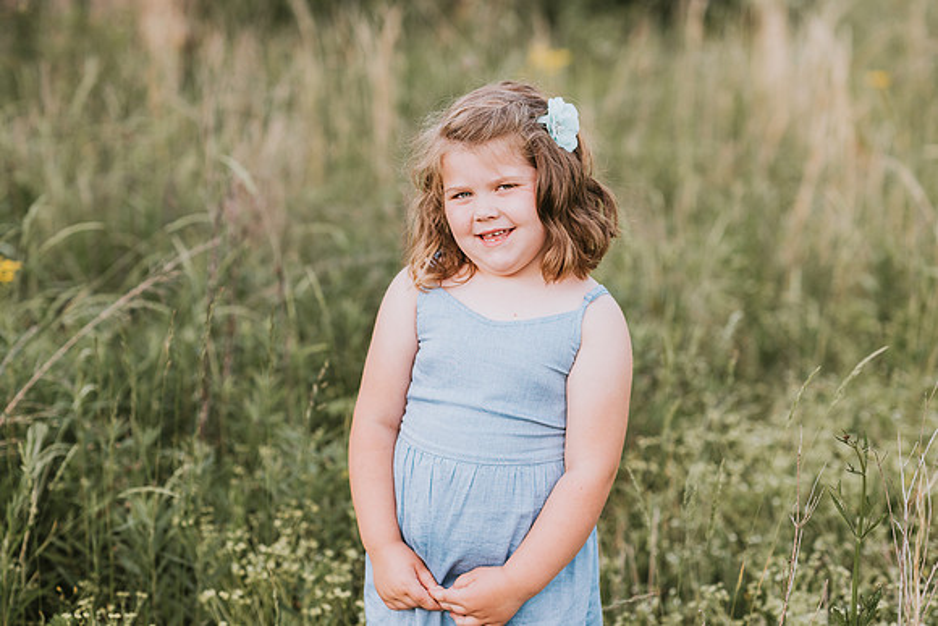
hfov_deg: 23.9
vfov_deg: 16.1
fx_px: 2215
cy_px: 313
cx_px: 469
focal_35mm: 85
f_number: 2.5
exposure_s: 1/320
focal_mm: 85
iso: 200
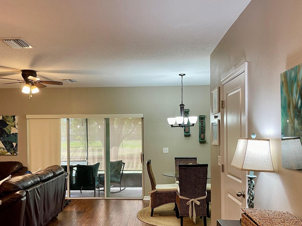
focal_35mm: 34
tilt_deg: +0.2
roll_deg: +1.0
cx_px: 138
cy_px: 138
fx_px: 297
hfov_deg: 53.9
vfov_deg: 41.6
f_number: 1.6
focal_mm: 5.1
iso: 125
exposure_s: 1/60
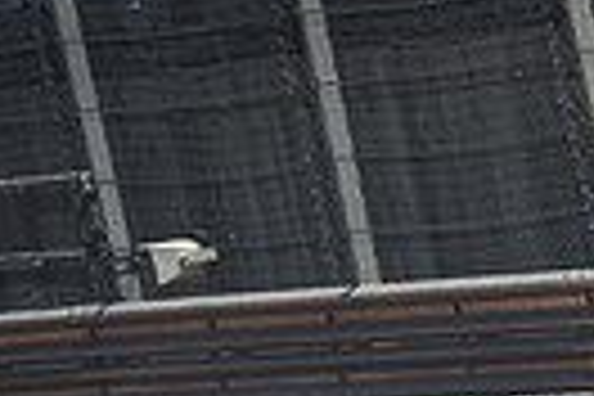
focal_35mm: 659
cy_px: 605
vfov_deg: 2.1
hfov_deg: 3.1
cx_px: 1287
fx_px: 10873
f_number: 4.5
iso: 1250
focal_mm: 100
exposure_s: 1/4000
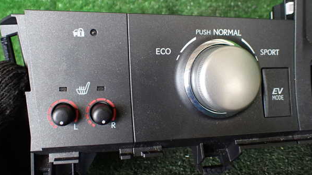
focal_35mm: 33
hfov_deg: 59.5
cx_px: 156
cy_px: 71
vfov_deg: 35.5
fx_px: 273
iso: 250
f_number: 2.3
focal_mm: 5.4
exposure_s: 1/125
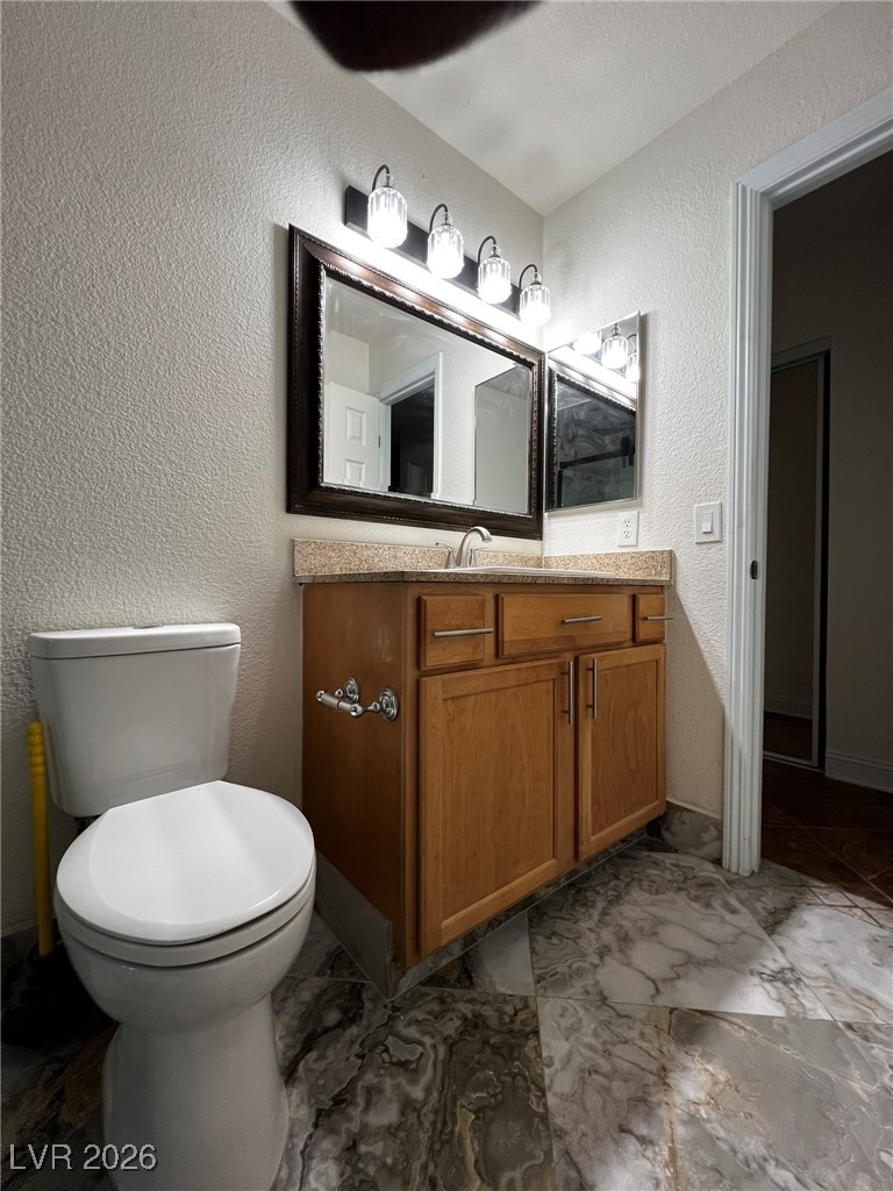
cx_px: 446
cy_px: 596
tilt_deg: -0.8
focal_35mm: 13
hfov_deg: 89.9
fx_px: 447
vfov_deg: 106.2
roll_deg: -0.3
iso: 200
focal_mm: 1.57
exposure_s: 1/99
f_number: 1.8
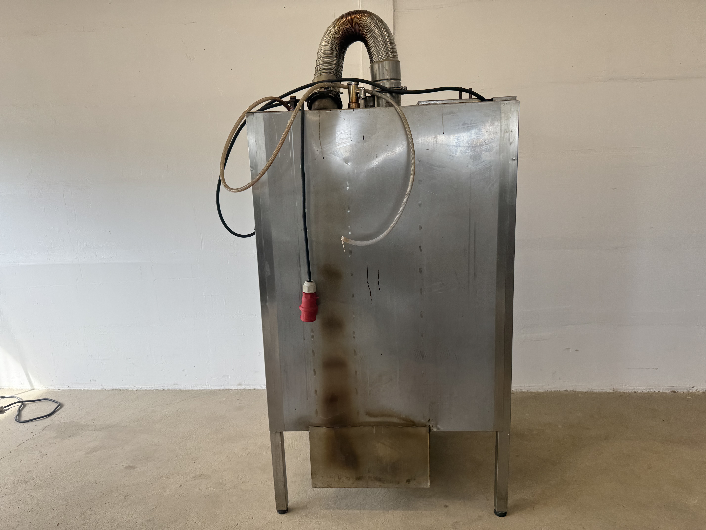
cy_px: 265
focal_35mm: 24
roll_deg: +1.8
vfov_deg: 56.8
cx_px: 353
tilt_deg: -11.0
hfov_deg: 71.6
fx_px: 489
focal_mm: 6.76
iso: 64
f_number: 1.78
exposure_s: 1/230
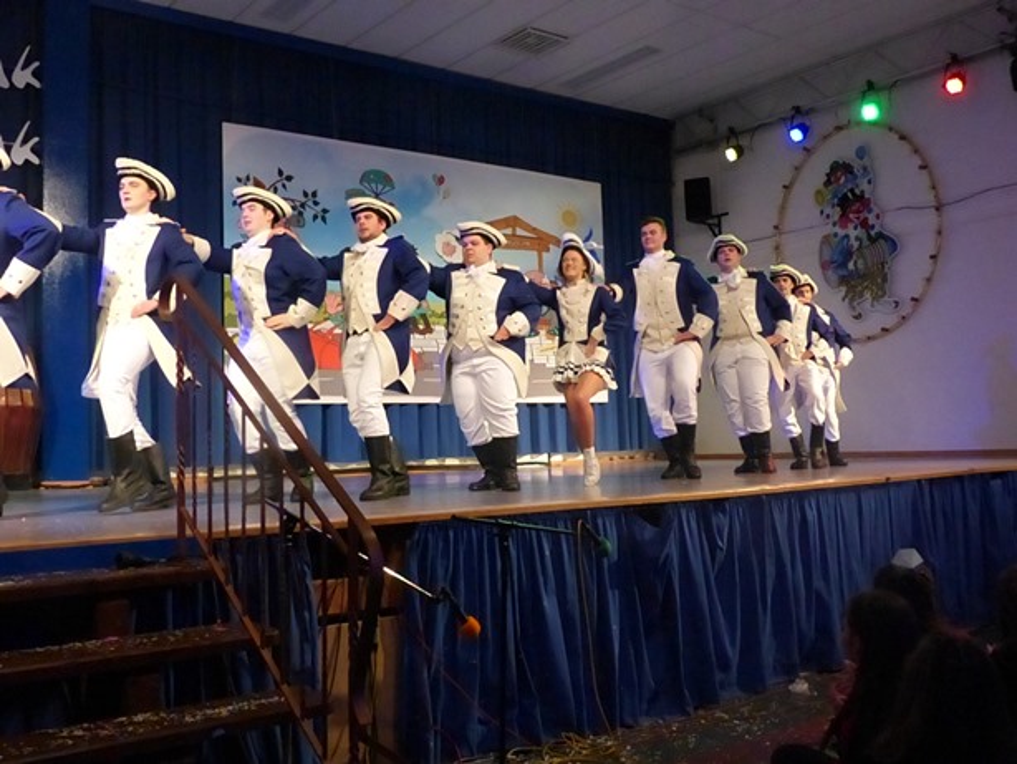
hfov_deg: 52.6
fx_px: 1029
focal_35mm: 35
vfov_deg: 40.7
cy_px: 382
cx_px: 508
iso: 1600
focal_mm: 6.3
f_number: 4
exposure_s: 1/200
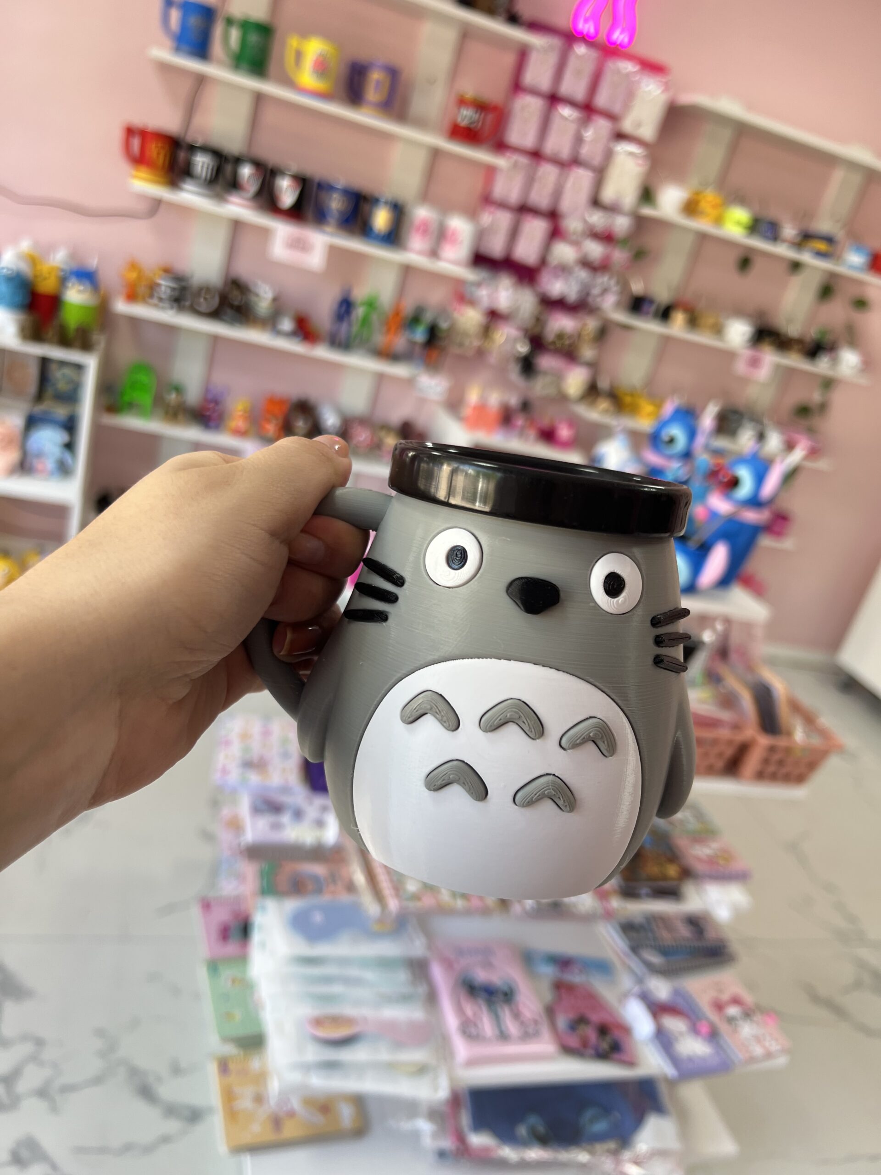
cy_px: 588
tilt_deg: -21.1
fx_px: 882
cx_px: 440
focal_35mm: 26
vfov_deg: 67.3
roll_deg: -15.4
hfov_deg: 53.1
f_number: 1.5
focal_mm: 5.7
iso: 64
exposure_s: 1/121
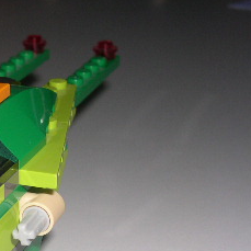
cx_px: -59
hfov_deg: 17.5
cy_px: 224
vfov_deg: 18.2
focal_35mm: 94
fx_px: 771
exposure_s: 1/60
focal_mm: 8
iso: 100
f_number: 7.6
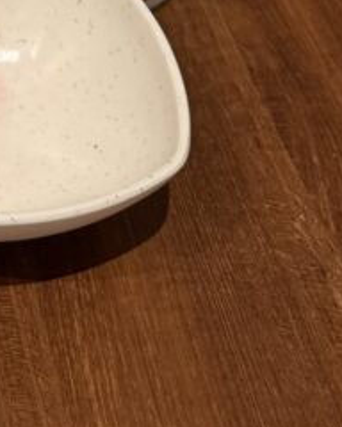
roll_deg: +3.2
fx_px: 1265
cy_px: -461
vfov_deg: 15.1
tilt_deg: -25.7
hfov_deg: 13.9
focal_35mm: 100
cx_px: -251
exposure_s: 1/50
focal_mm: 6.76
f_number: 1.78
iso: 160
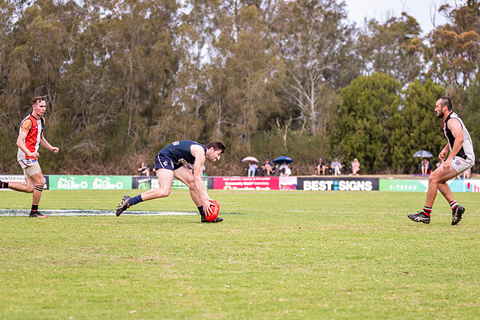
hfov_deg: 12.1
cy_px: 145
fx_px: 2257
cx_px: 268
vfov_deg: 8.1
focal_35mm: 169
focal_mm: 150
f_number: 6.3
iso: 800
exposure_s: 1/1000
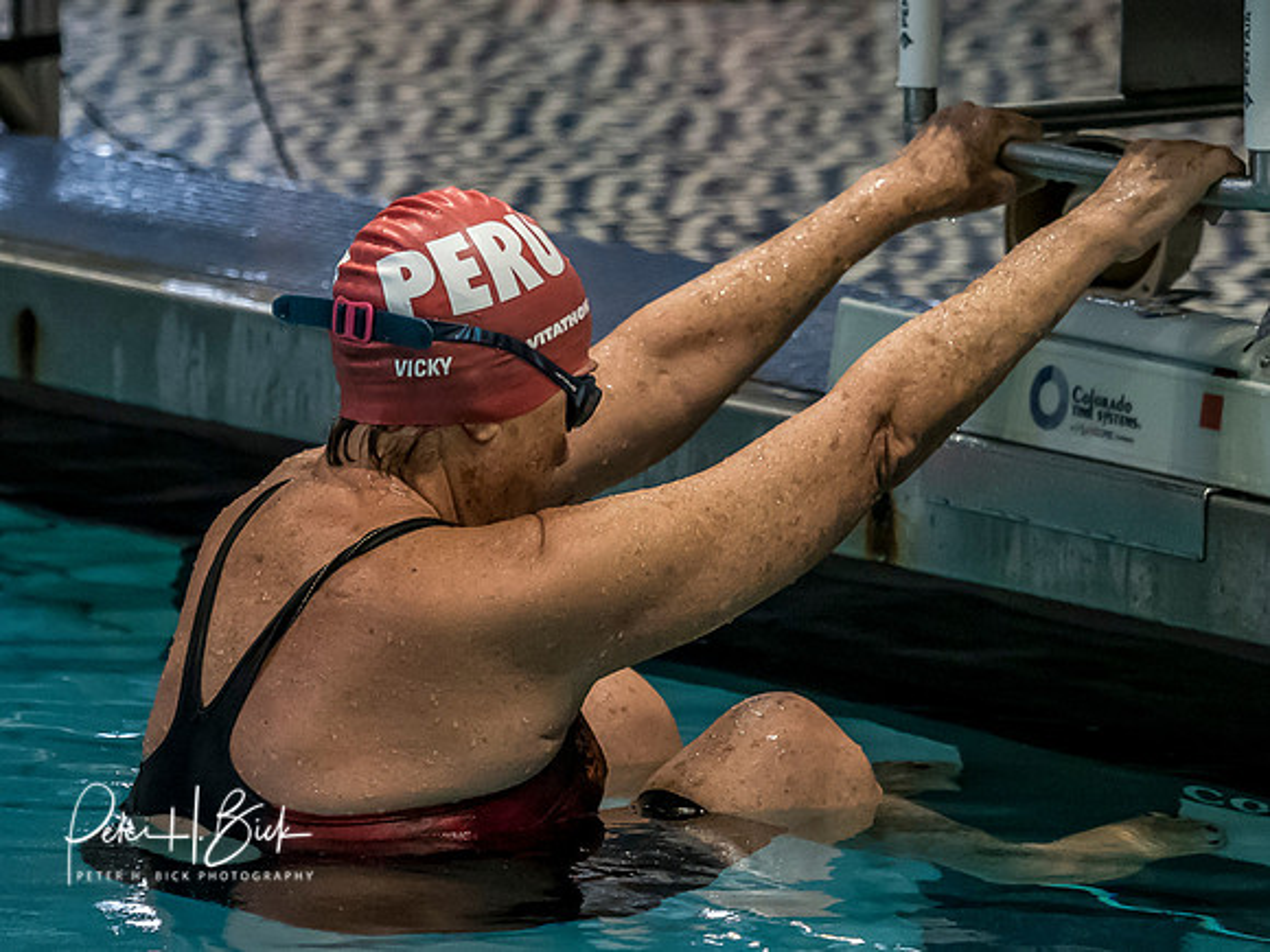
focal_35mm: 359
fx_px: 13162
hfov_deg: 5.5
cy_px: 293
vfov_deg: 4.1
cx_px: 493
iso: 3200
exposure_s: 1/800
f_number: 2.8
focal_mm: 106
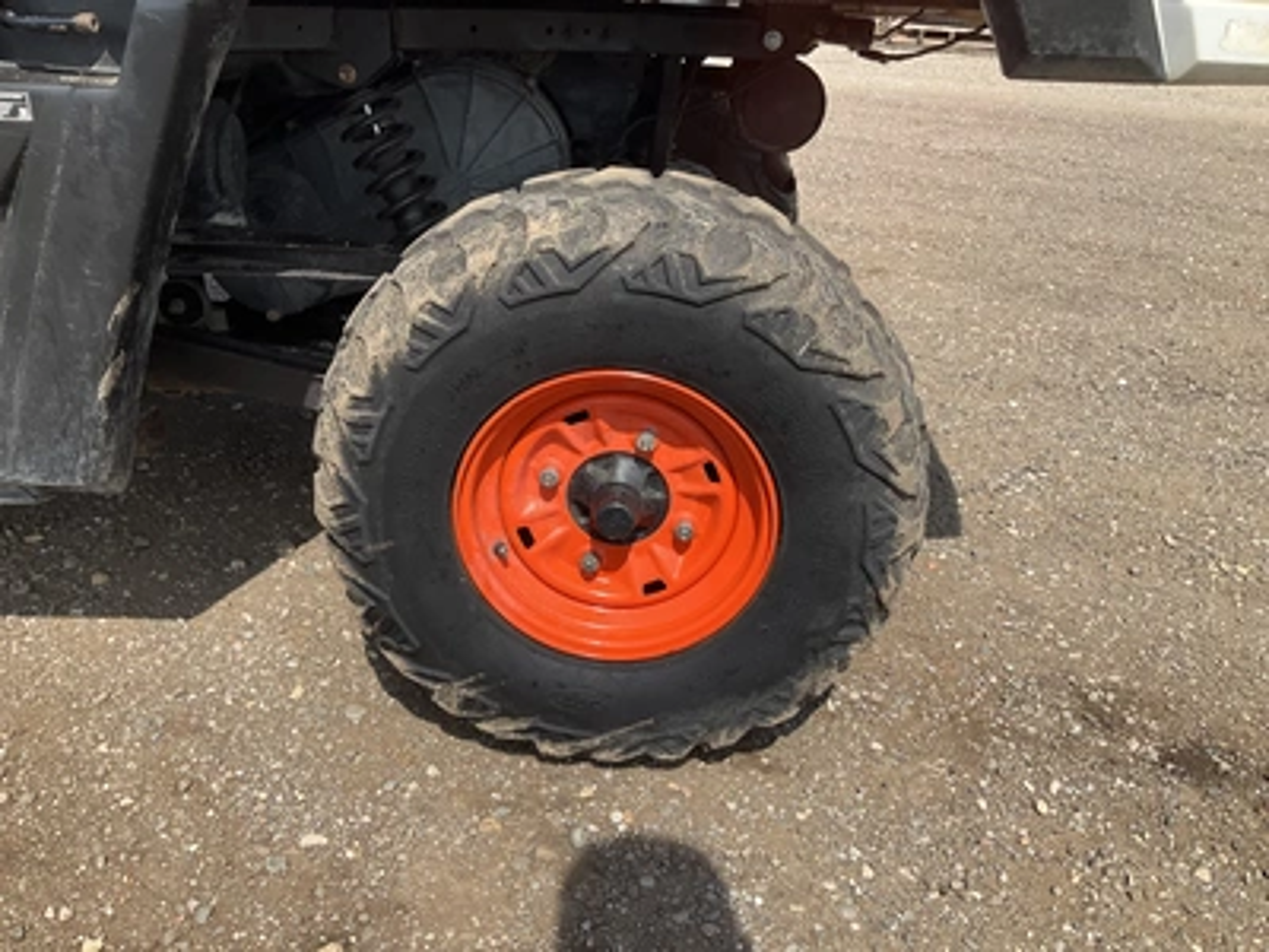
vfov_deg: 48.2
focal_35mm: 29
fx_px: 1063
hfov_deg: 61.7
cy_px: 476
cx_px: 634
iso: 25
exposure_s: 1/1035
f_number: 1.8
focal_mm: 3
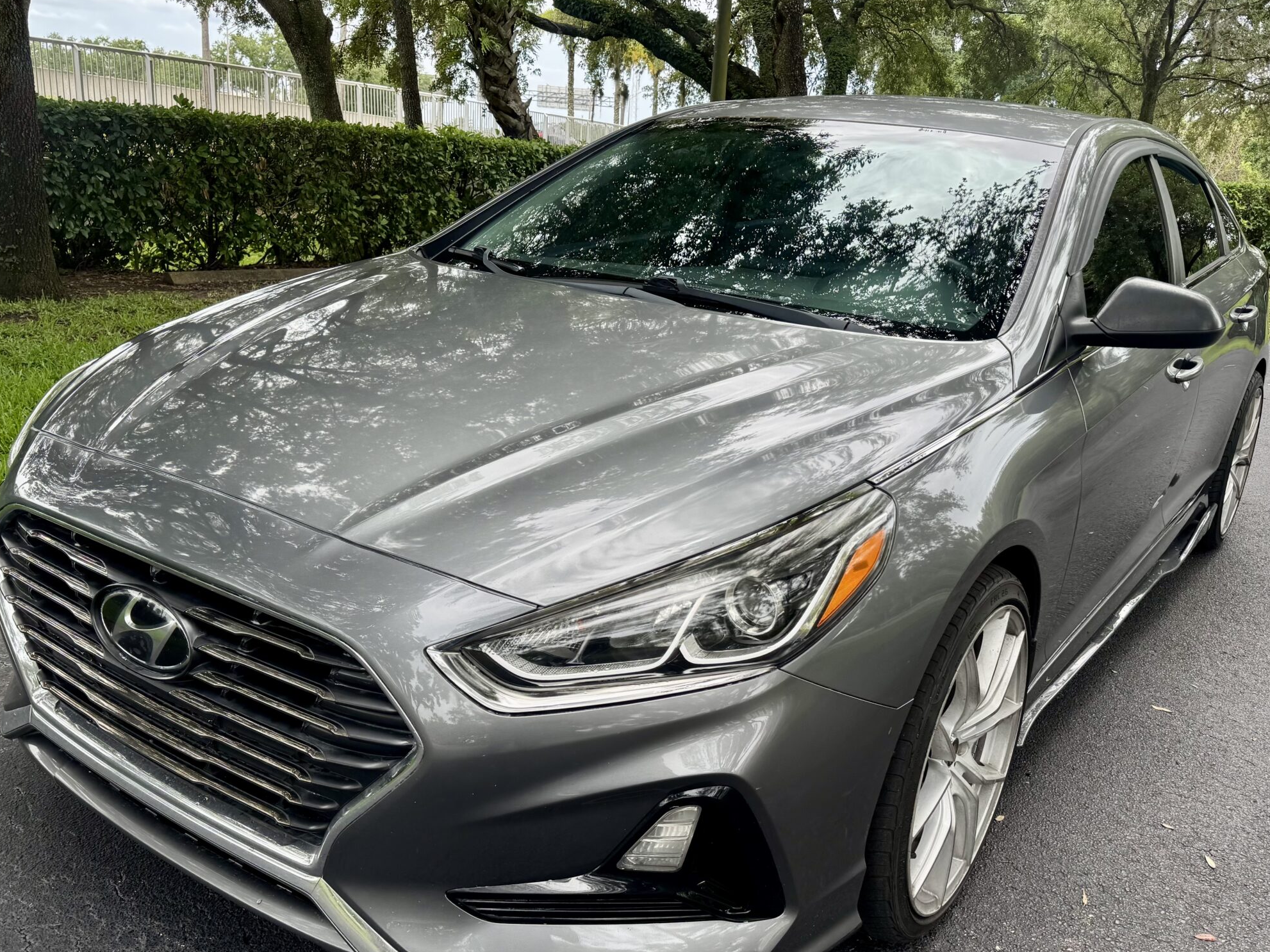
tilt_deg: -18.1
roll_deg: -5.6
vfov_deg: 45.4
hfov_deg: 58.4
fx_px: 1137
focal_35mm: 31
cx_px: 637
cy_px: 495
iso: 80
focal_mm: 6.76
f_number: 1.78
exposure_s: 1/1261
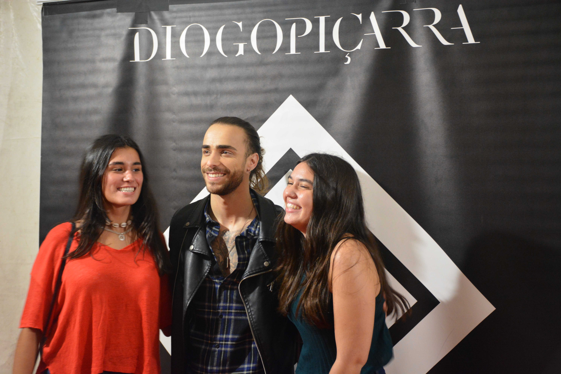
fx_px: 888
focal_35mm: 57
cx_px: 280
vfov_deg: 23.8
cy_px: 187
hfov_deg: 35.1
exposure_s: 1/30
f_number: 4.2
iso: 2500
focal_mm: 38
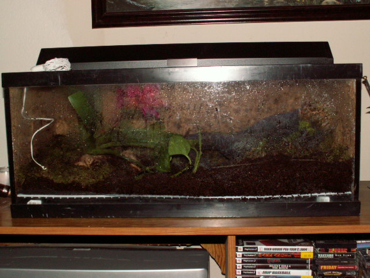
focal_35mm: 42
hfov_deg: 44.8
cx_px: 185
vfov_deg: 34.3
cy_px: 139
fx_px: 449
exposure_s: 1/200
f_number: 5
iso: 100
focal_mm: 7.02
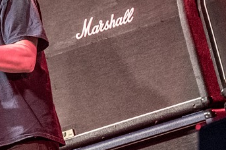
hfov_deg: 3.5
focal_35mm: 583
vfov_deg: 2.4
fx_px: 3657
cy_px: 28
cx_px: 92
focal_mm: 185
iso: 2500
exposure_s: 1/100
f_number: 5.6
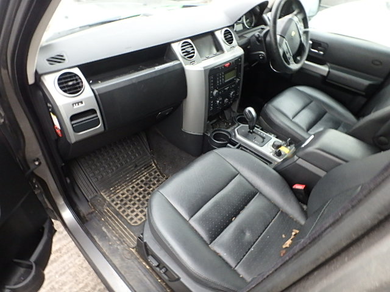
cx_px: 195
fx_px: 259
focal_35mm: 23
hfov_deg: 73.9
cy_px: 146
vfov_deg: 58.9
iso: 500
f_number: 3.8
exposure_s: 1/30
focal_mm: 4
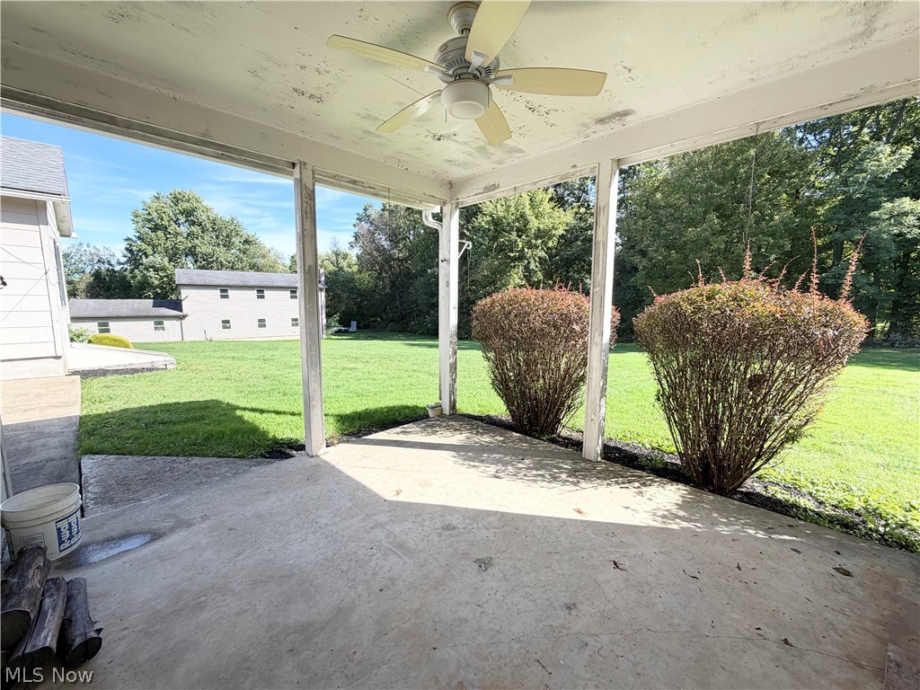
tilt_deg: -6.8
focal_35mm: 14
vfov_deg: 85.7
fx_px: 372
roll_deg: -0.2
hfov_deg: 102.1
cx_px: 460
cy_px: 345
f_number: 2.2
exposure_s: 1/502
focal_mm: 2.22
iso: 40
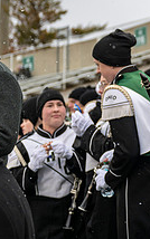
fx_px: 830
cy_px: 101
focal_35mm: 127
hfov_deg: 9.7
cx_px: 282
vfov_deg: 16.4
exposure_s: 1/500
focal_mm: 46
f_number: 2.8
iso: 160
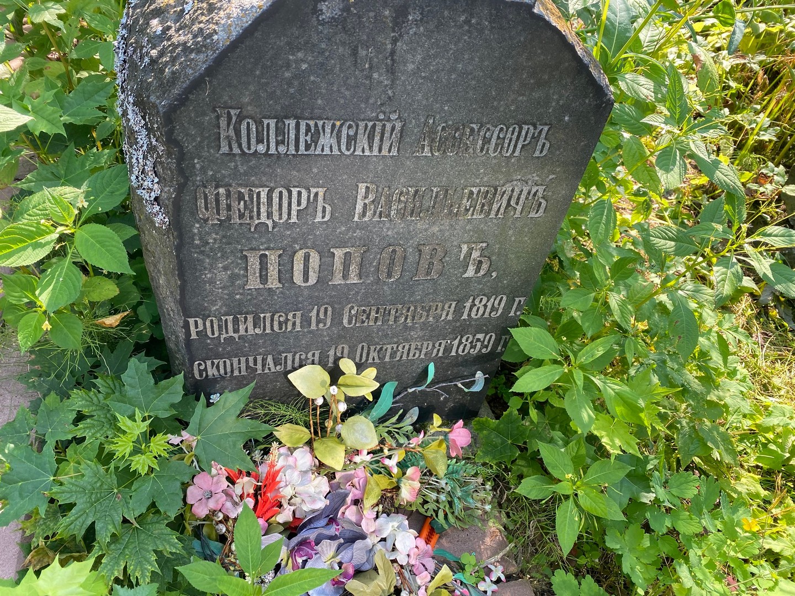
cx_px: 398
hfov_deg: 67.3
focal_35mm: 26
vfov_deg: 53.1
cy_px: 298
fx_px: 597
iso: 32
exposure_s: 1/159
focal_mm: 4.25
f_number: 1.8
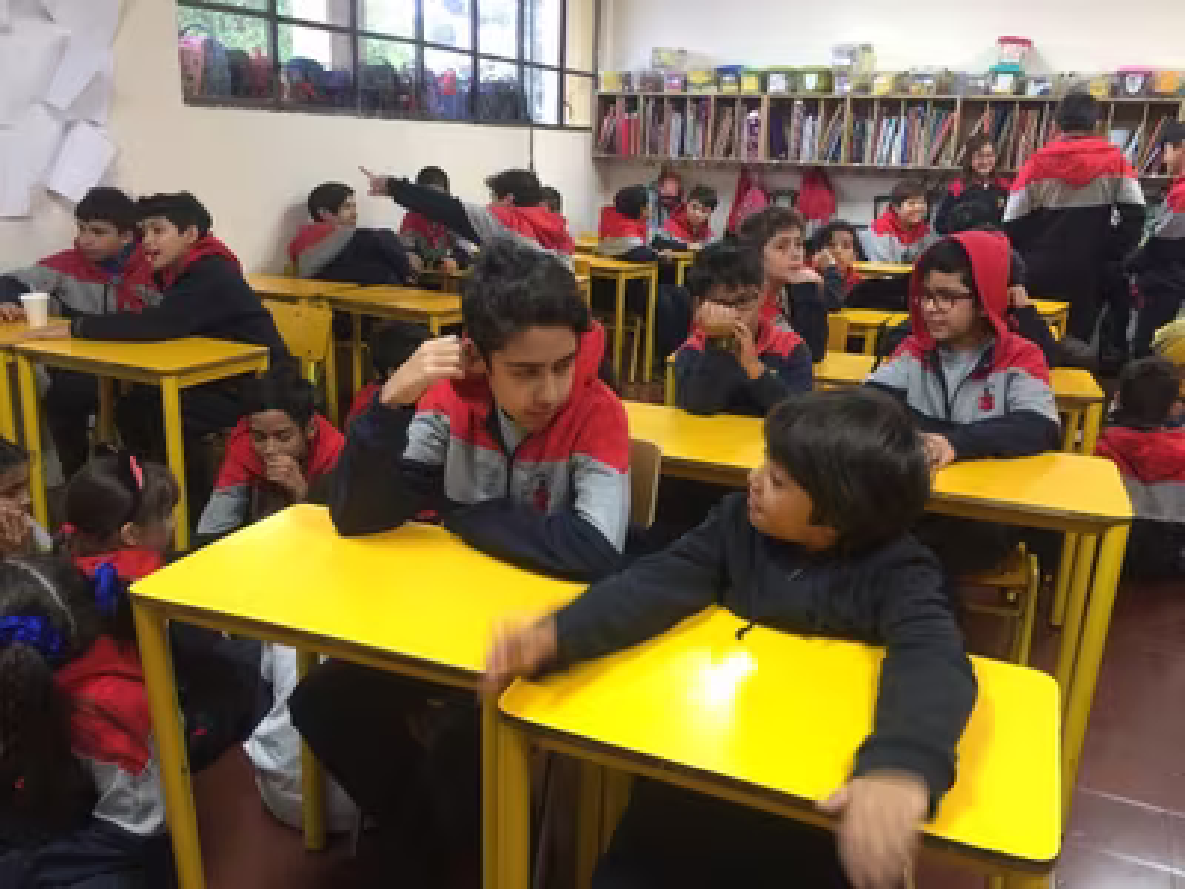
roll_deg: -2.4
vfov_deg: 48.2
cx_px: 592
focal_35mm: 29
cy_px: 444
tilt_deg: -16.2
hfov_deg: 61.7
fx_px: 993
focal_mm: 4.15
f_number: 2.2
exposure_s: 1/17
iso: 50
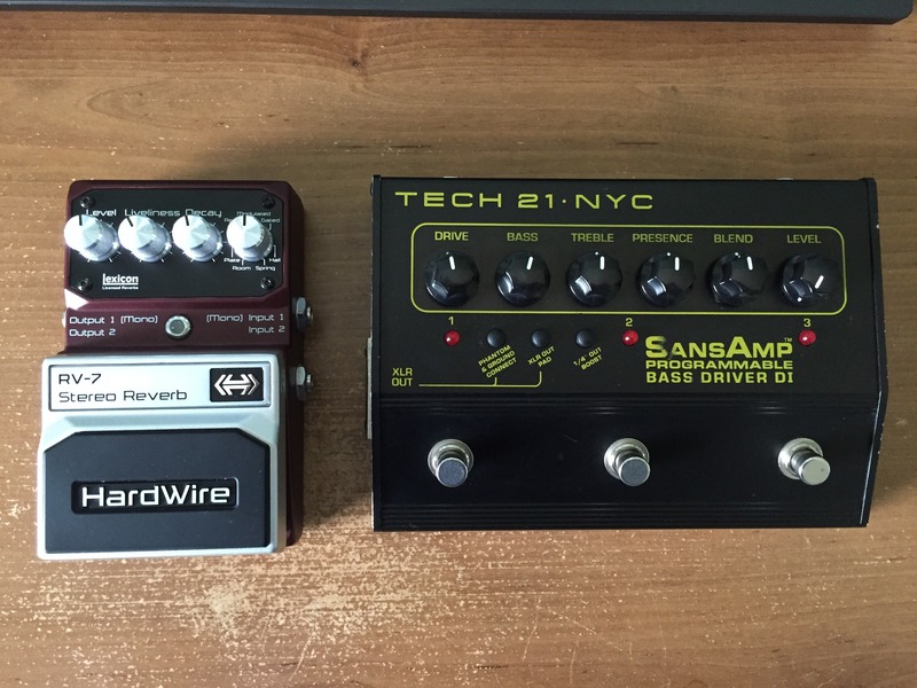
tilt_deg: -82.9
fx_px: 768
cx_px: 458
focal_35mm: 29
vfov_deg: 48.2
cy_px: 344
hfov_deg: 61.7
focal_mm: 4.15
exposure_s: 1/15
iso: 320
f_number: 2.2
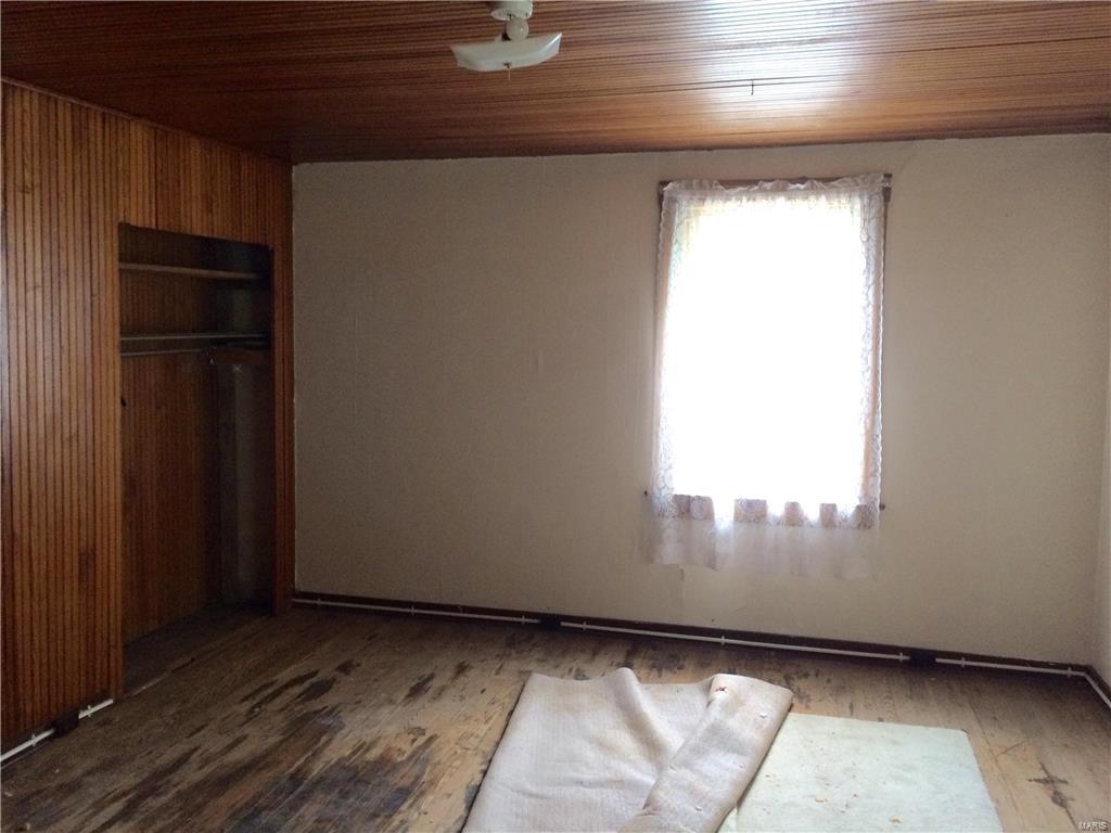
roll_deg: +0.1
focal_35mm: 29
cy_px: 416
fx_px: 931
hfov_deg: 61.7
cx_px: 556
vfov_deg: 48.2
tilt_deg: -3.9
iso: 160
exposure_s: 1/30
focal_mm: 4.15
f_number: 2.2
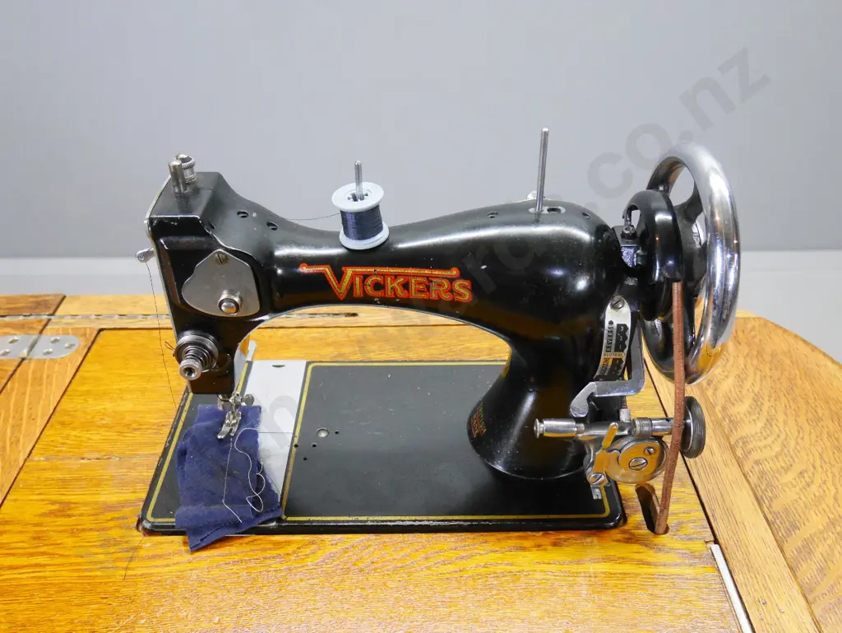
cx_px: 421
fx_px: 730
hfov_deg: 59.9
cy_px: 316
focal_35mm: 30
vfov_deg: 46.8
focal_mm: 15
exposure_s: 1/100
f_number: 3.8
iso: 3200
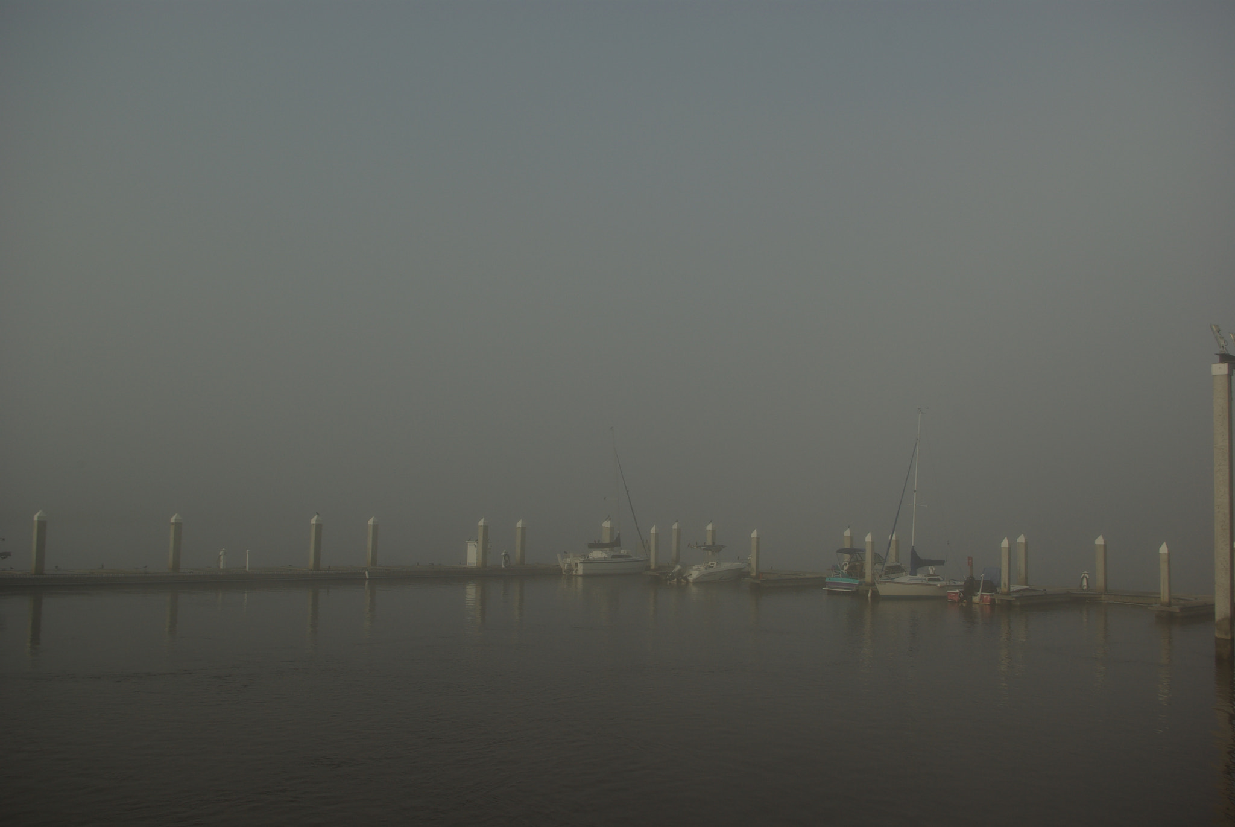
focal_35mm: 35
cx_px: 618
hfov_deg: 54.8
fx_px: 1192
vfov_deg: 38.3
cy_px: 414
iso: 100
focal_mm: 23.13
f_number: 5.6
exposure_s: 1/750
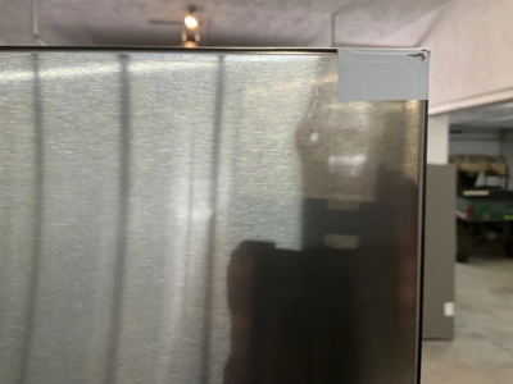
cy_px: 192
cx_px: 256
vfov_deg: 48.2
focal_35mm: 29
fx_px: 430
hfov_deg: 61.7
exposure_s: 1/60
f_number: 1.8
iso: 200
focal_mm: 3
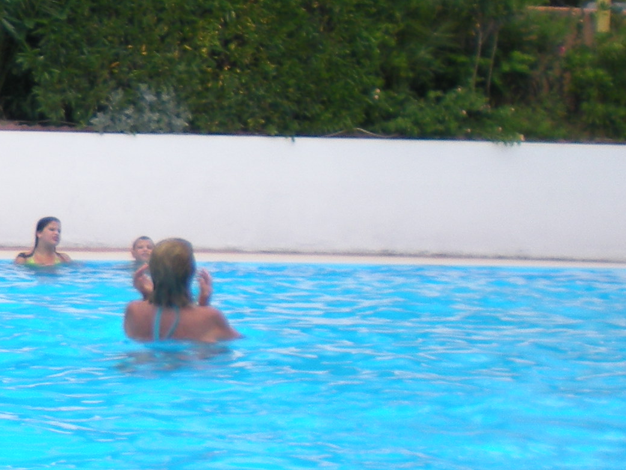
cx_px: -211
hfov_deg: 15.7
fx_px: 2153
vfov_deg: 12.4
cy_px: 421
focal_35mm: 119
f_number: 4.6
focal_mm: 6.3
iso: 64
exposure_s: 1/301
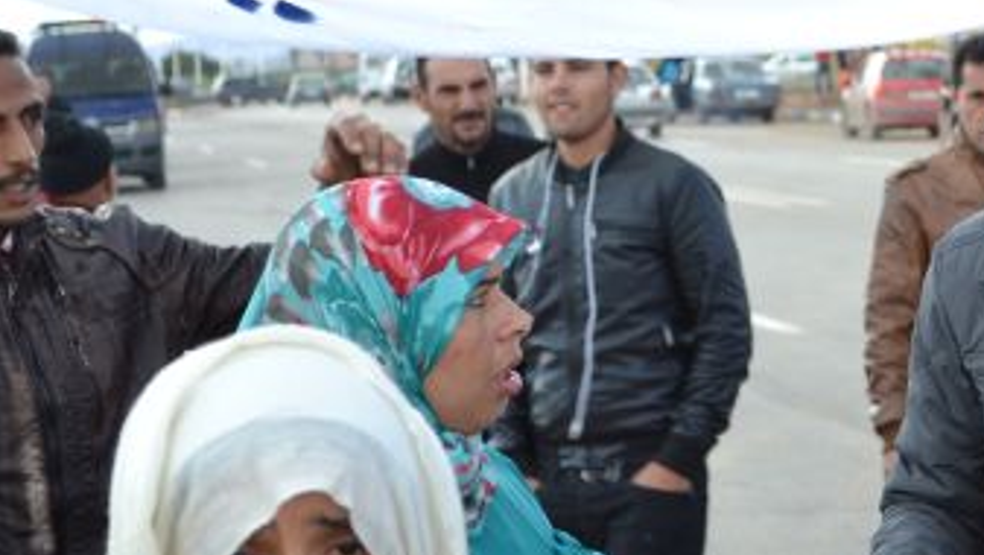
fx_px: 3733
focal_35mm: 143
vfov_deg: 8.5
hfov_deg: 14.8
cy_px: 263
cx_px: 931
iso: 100
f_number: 6.3
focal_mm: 48
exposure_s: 1/160
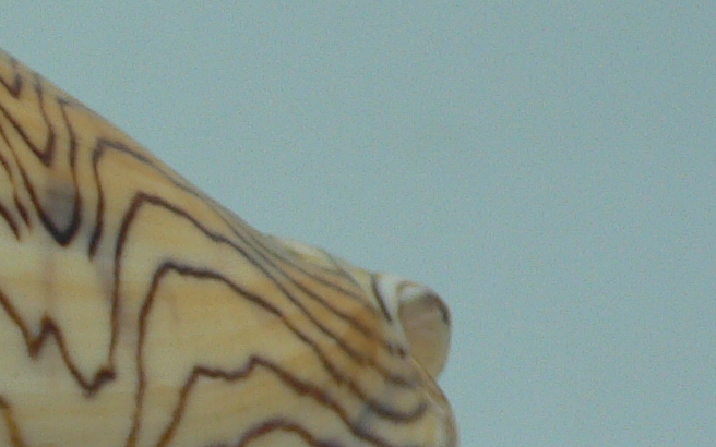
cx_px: -301
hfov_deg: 16.9
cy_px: 306
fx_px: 2225
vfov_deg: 11.5
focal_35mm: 114
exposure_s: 1/60
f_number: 2.8
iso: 80
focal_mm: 4.6
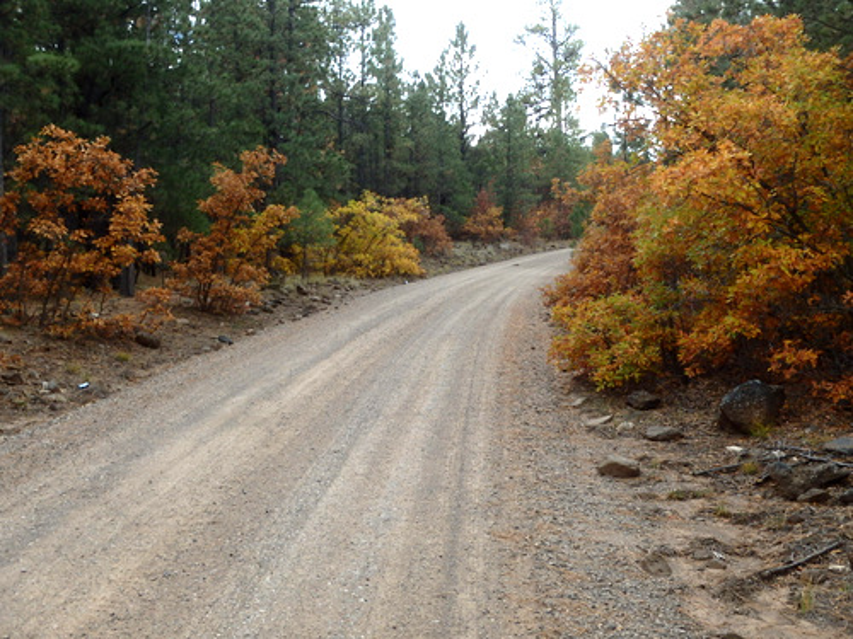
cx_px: 426
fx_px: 1060
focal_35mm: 43
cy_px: 320
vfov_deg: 33.6
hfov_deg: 43.9
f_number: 4.8
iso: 125
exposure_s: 1/100
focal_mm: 7.7
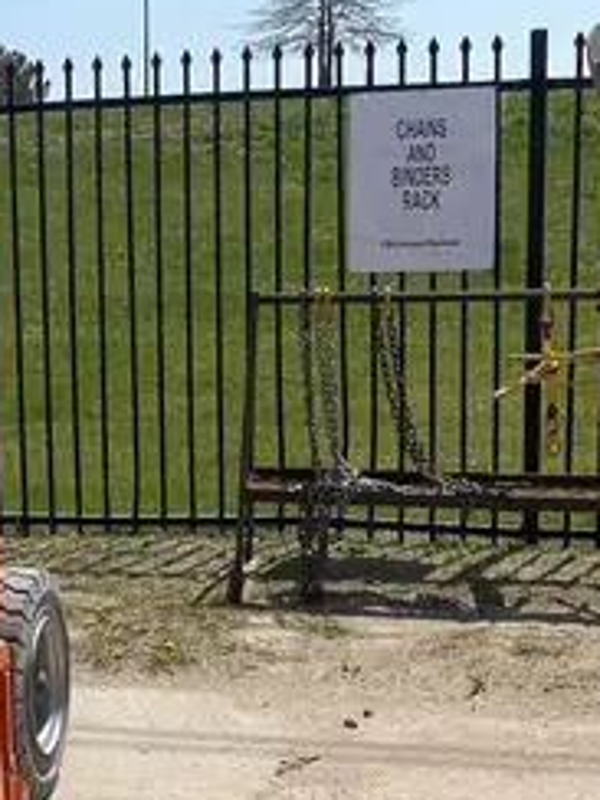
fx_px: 1803
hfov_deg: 17.5
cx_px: -230
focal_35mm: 78
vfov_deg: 25.0
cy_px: 448
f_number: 1.8
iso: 32
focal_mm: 4.25
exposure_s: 1/4444
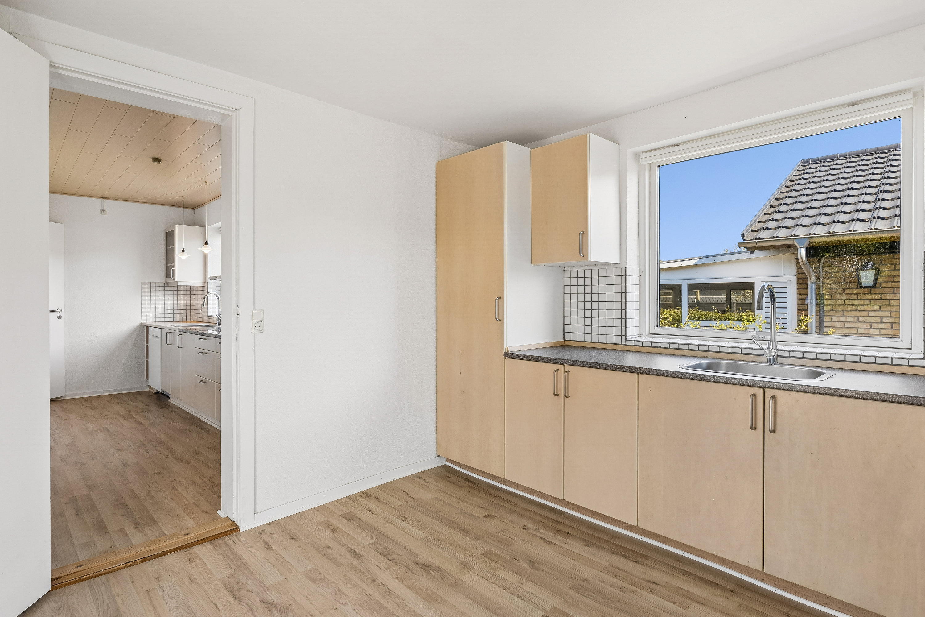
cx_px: 462
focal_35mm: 19
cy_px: 308
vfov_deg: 64.6
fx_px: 488
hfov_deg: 86.9
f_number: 8
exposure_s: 1/25
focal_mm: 19
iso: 200
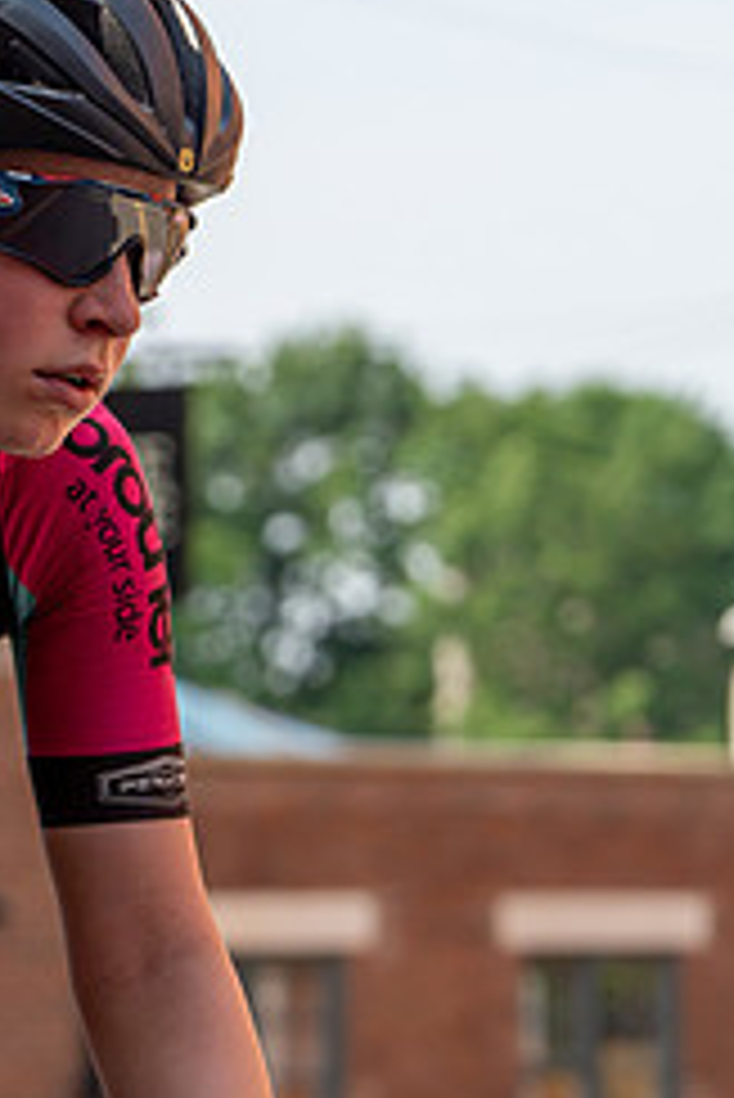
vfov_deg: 8.8
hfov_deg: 5.8
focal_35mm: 235
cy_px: 587
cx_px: -356
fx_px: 7176
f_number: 5
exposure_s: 1/1250
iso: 200
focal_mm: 99
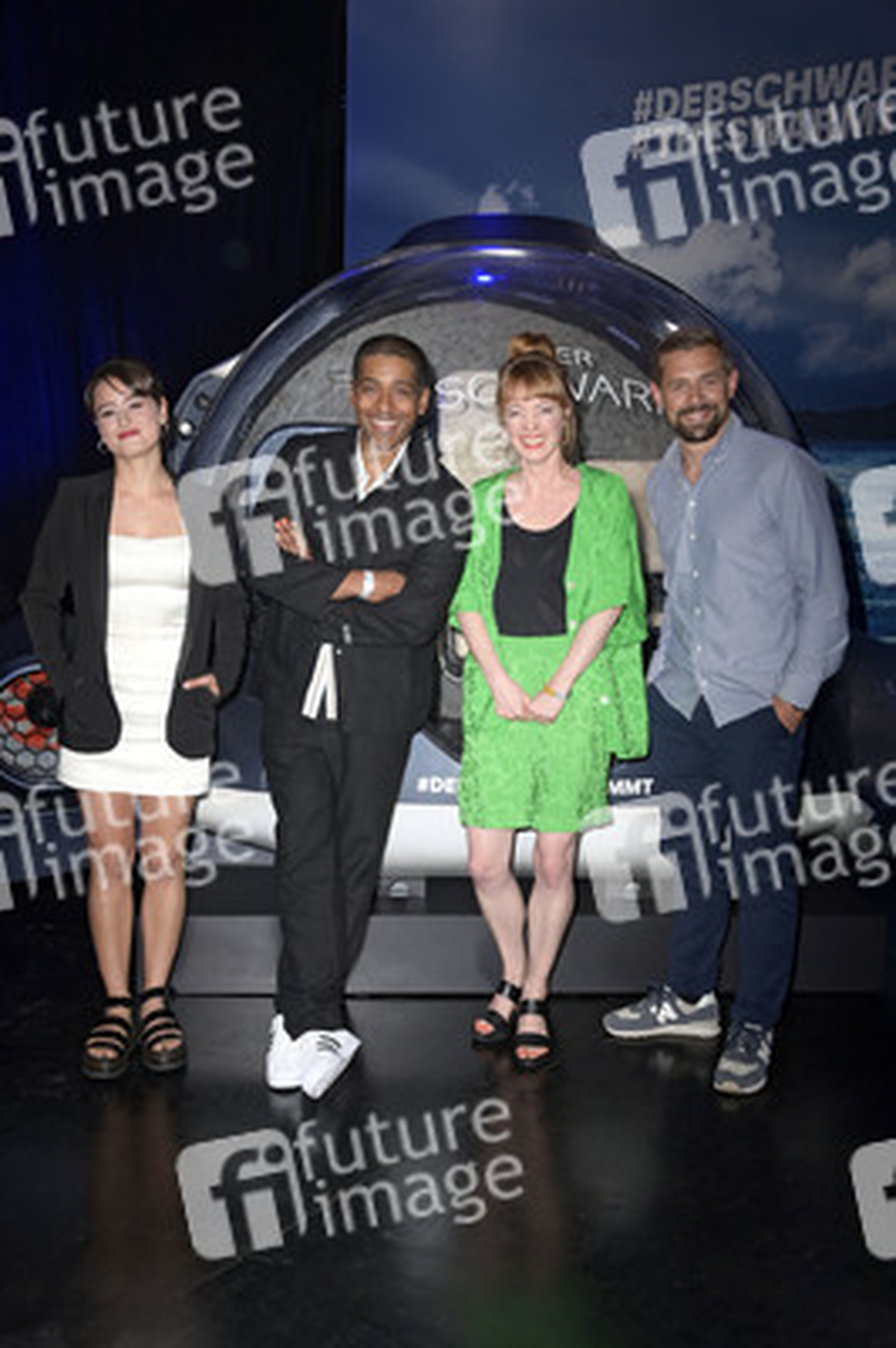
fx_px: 1421
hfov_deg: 35.0
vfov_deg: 50.7
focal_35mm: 38
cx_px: 448
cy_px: 674
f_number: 5.6
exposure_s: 1/200
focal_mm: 38
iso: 1000
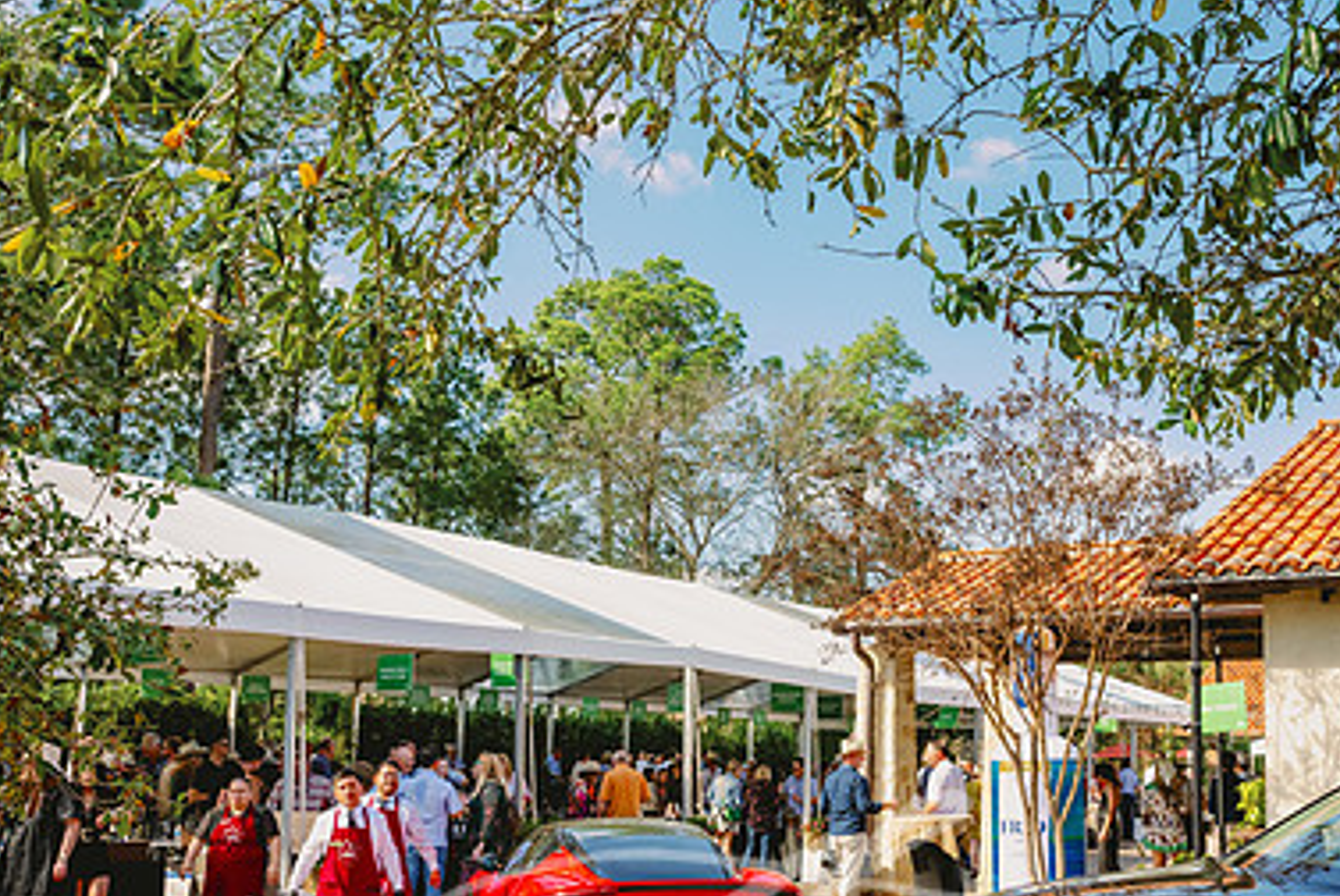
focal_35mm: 40
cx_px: 768
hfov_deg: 48.3
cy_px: 588
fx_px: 1490
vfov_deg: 33.2
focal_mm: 26
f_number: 7.1
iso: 1000
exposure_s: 1/1250
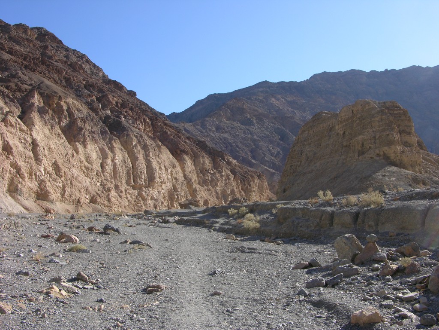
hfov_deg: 52.6
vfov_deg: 40.7
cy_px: 165
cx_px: 220
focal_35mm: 35
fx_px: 444
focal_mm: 8.9
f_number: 5.6
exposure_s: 1/204
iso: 50
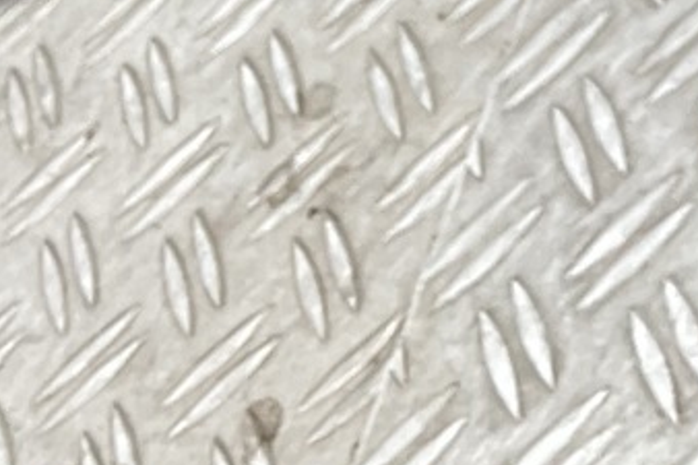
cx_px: 1022
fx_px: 3488
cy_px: -920
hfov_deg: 11.0
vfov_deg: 6.9
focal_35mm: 180
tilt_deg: -36.6
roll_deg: +40.0
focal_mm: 3
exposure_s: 1/100
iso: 32
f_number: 1.8
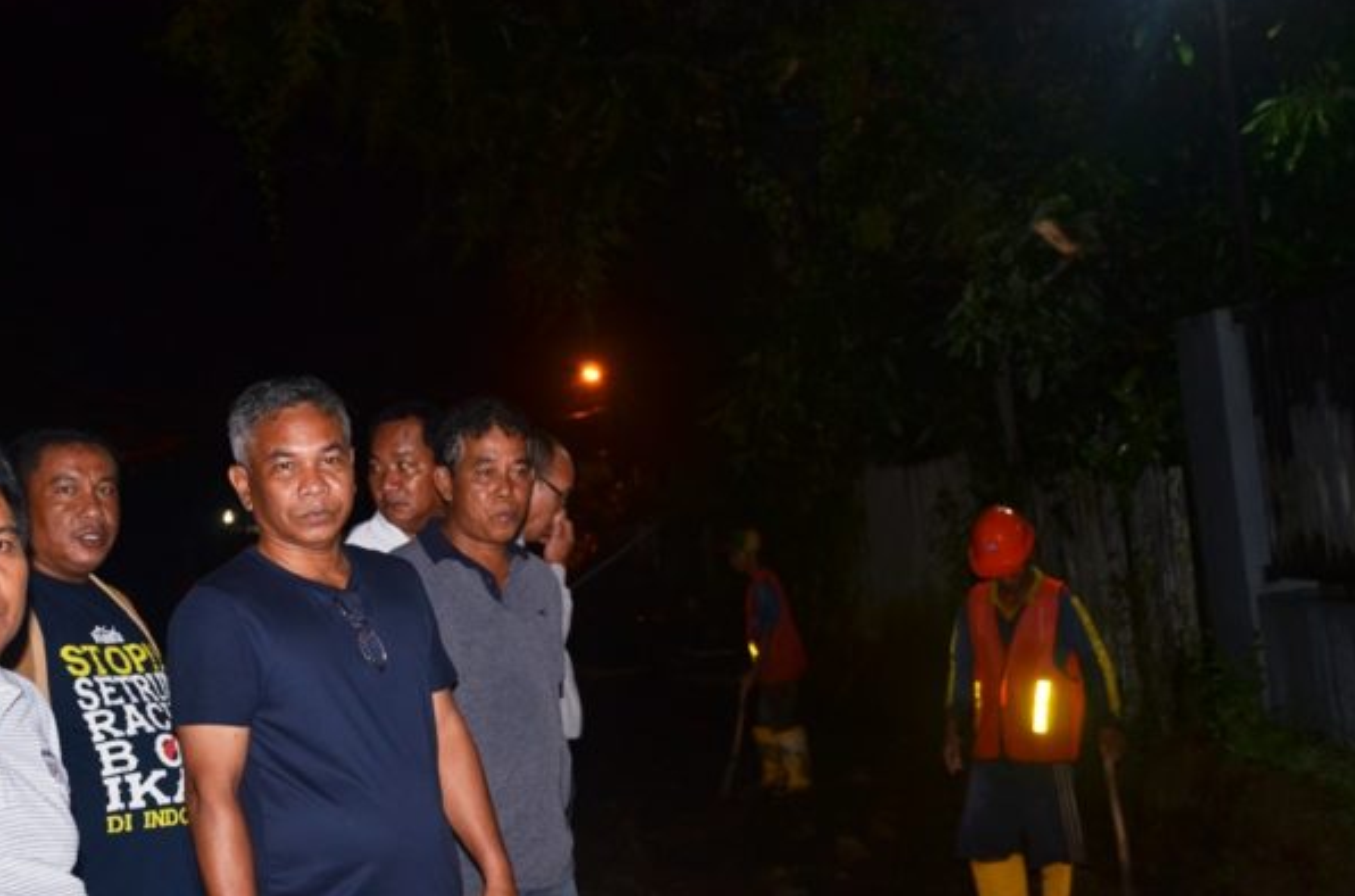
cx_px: 631
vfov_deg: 22.5
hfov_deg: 33.5
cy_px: 516
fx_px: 2252
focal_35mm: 60
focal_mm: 34
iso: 800
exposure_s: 1/60
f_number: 4.2
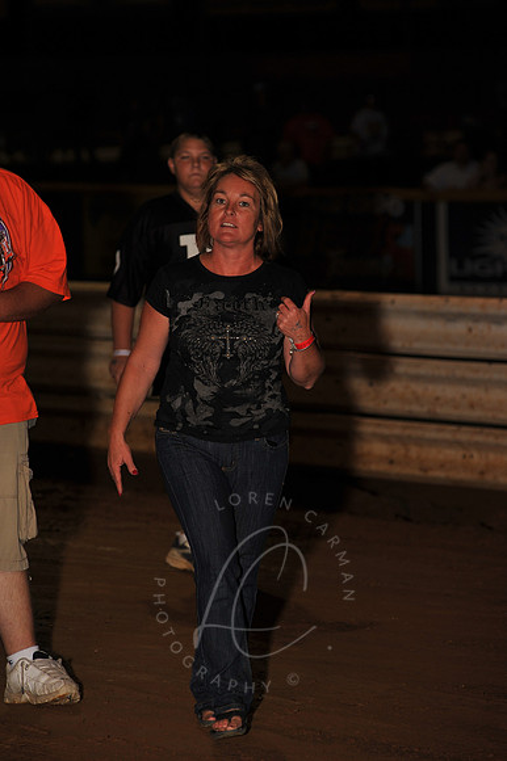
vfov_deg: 10.3
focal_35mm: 200
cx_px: 254
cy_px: 380
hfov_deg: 6.9
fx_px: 4230
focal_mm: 200
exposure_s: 1/250
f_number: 6.3
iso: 500
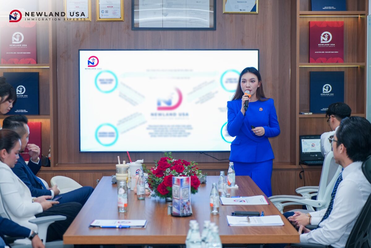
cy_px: 124
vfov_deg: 19.5
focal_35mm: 70
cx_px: 186
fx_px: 721
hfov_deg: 28.8
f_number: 4
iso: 1000
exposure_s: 1/160
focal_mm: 70
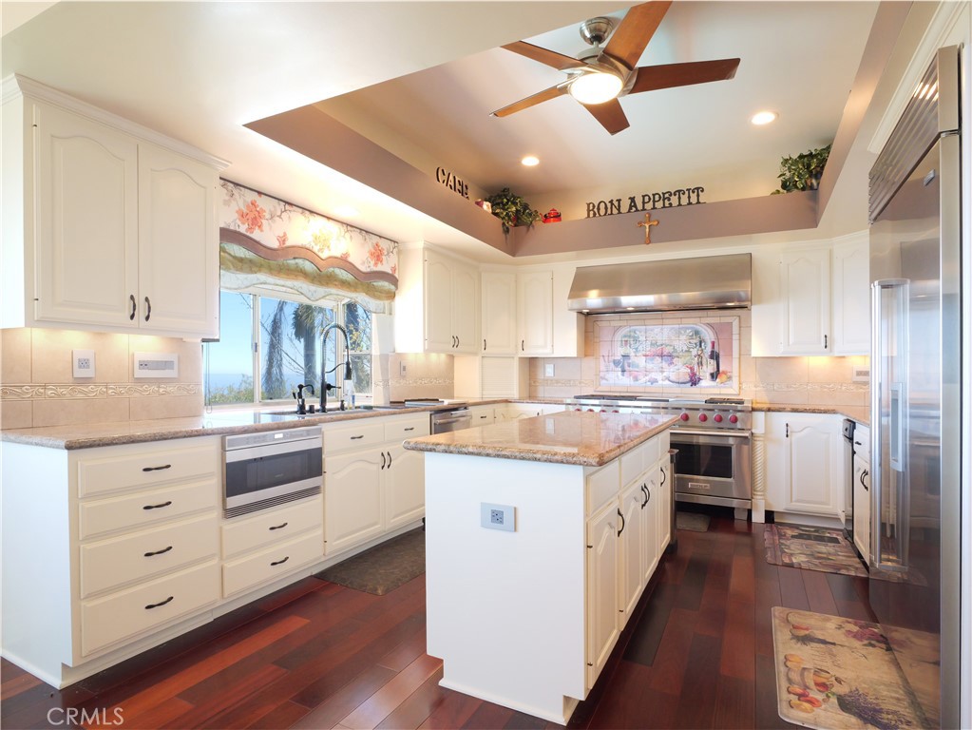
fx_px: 506
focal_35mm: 18
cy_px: 365
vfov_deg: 71.6
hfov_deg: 87.7
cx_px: 486
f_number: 8
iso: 2000
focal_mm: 9
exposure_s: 1/40
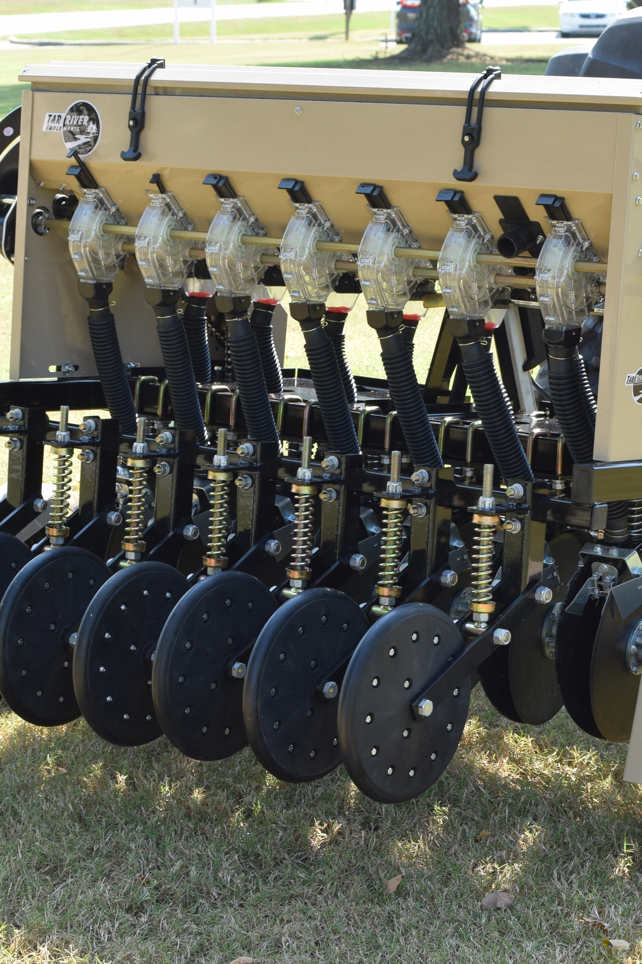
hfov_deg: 14.3
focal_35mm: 96
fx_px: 2566
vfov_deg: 21.3
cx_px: 380
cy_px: 522
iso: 320
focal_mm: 35
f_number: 8
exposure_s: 1/250
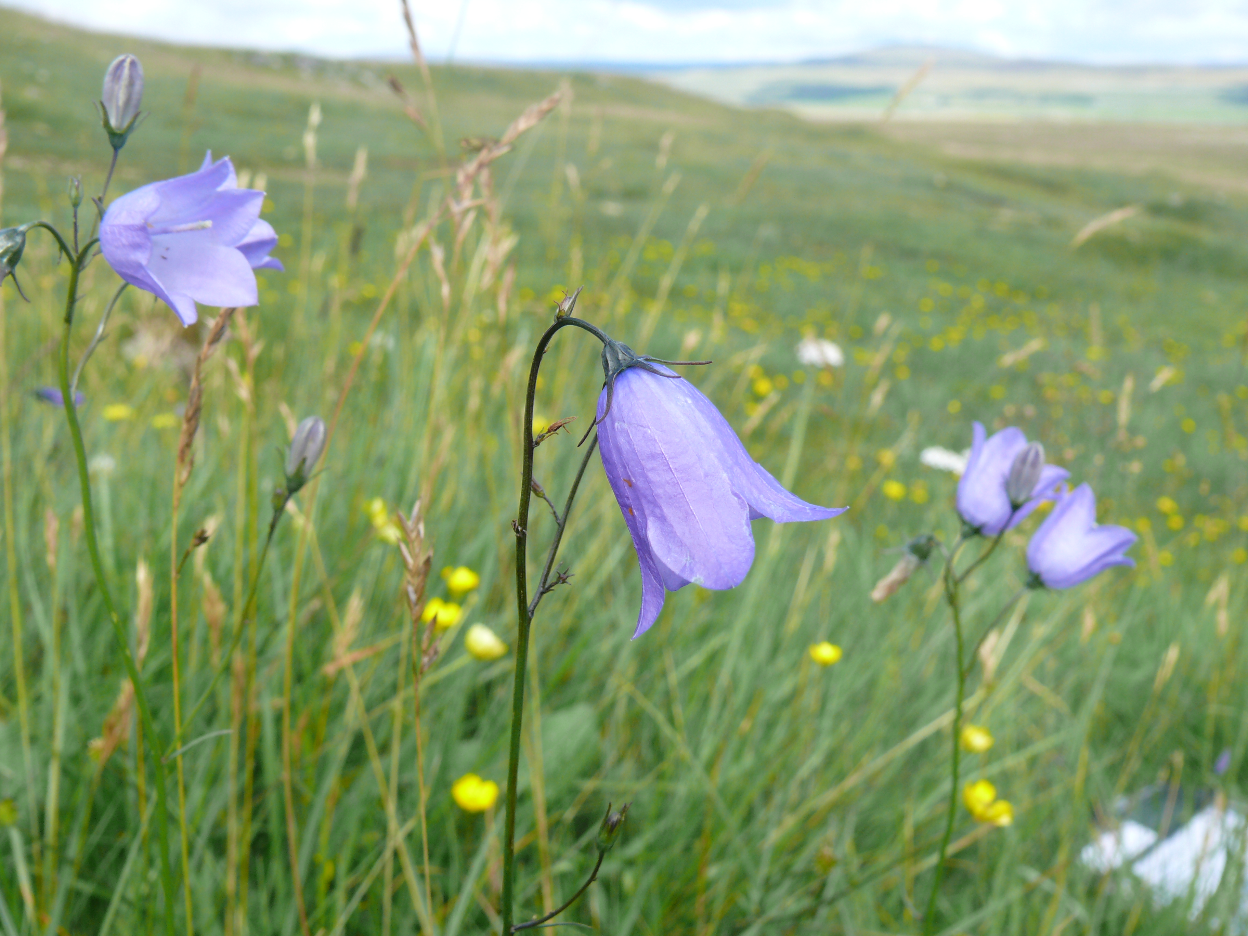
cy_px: 468
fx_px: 1262
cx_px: 624
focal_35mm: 35
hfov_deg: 52.6
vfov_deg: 40.7
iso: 100
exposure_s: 1/200
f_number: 5.6
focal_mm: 7.4
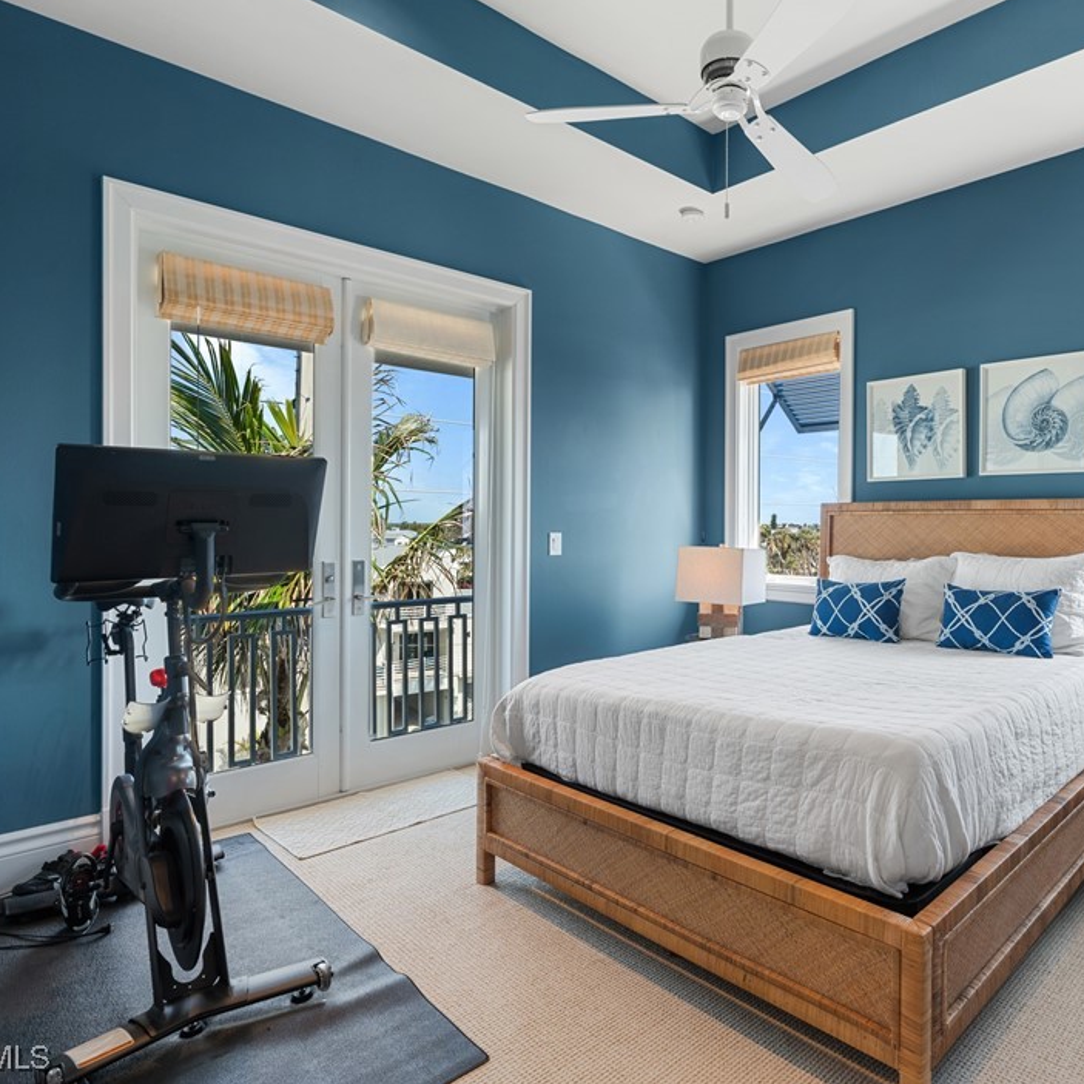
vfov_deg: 72.1
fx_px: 744
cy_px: 533
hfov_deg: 70.4
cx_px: 708
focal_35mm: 21
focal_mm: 16
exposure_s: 1/5
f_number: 9
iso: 200
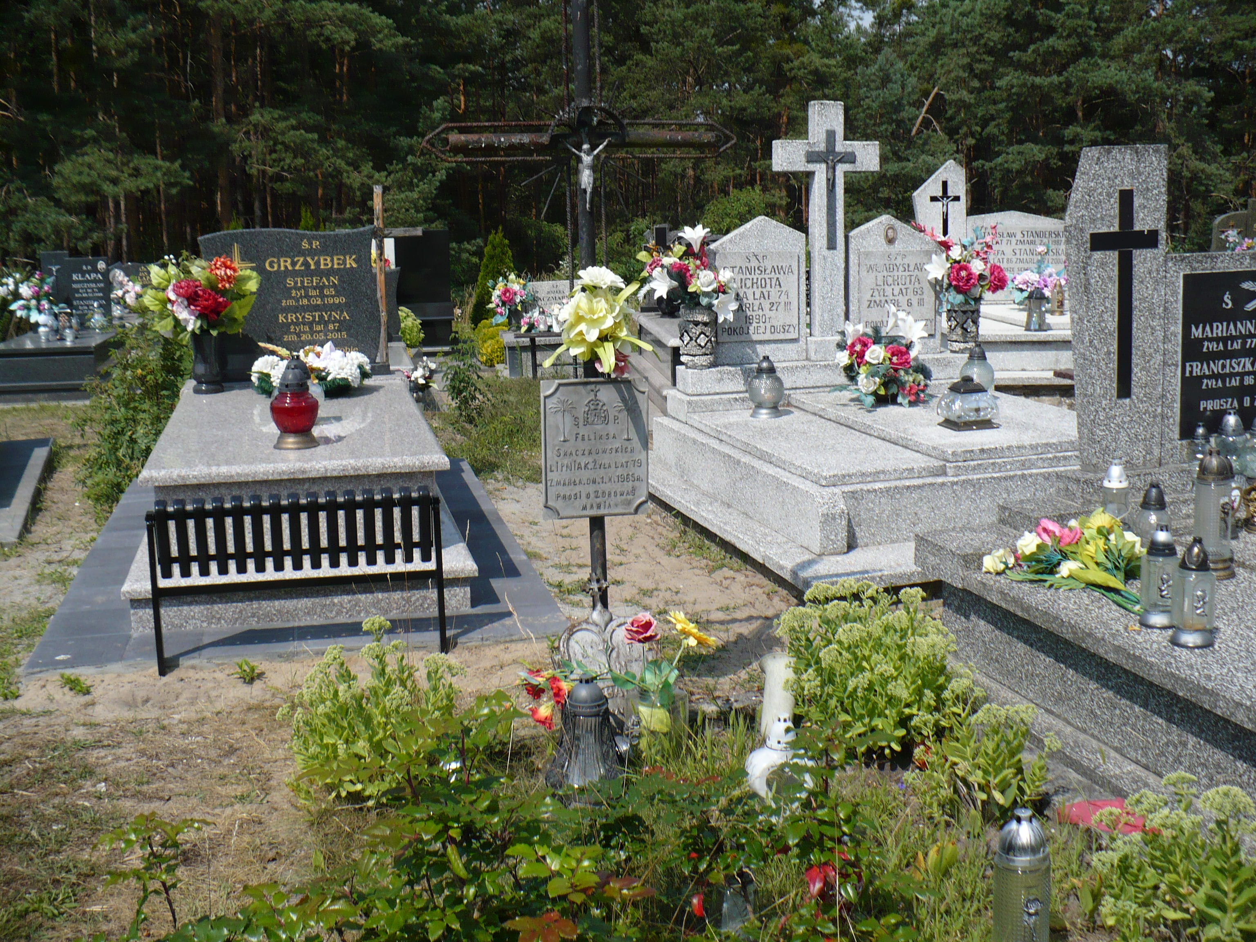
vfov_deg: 38.7
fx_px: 1343
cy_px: 471
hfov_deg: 50.1
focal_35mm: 37
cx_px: 628
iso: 100
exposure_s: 1/250
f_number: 8
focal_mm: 6.1
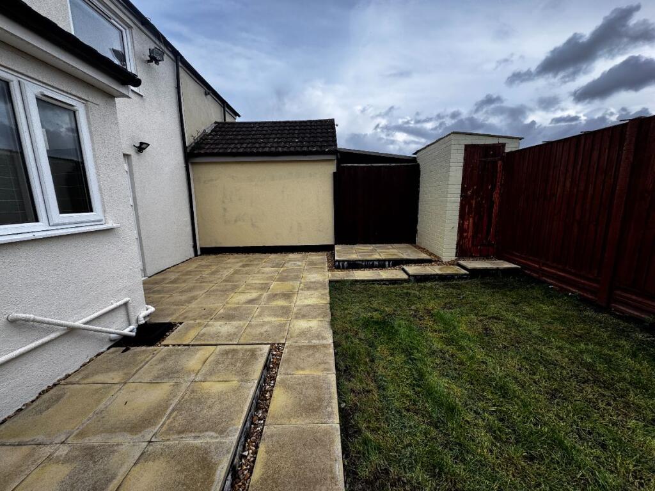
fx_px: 265
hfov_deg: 102.1
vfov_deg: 85.7
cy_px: 246
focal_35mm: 14
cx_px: 328
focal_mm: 2.22
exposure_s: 1/573
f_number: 2.2
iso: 50
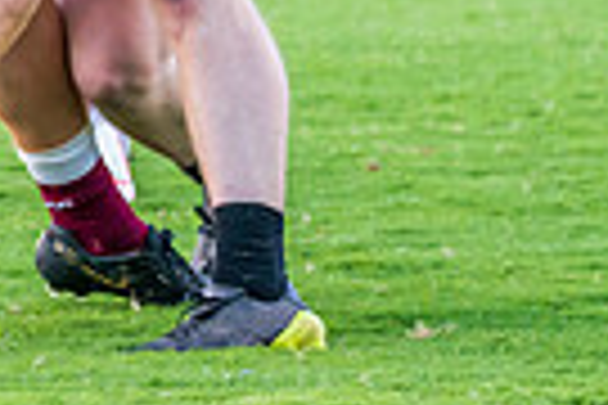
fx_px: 10909
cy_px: -254
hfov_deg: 3.2
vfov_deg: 2.1
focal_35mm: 646
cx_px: -216
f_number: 5.6
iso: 1600
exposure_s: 1/160
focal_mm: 150
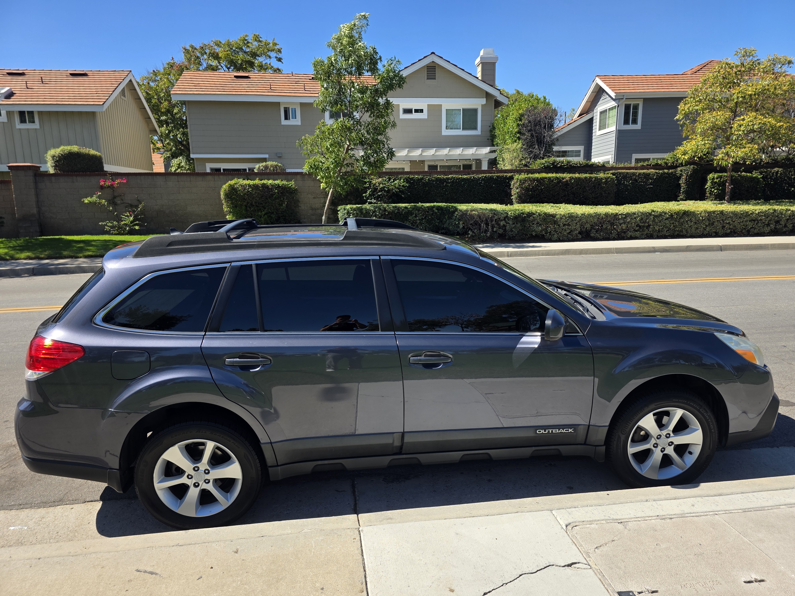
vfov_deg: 58.9
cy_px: 298
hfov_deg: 73.9
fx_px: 528
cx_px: 398
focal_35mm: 23
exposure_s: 1/3075
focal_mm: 6.3
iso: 80
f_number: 1.7
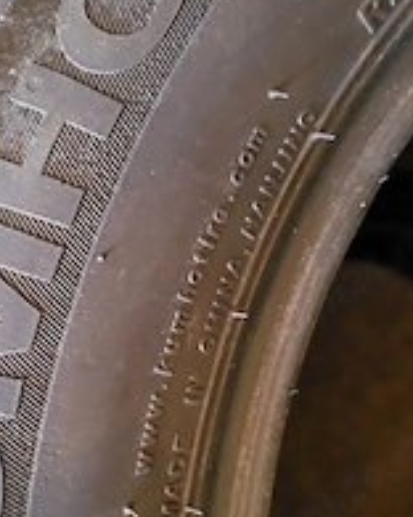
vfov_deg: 35.8
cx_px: 191
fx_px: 795
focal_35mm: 52
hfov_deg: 29.1
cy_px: 323
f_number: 1.8
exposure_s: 1/24
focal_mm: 4.25
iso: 1250
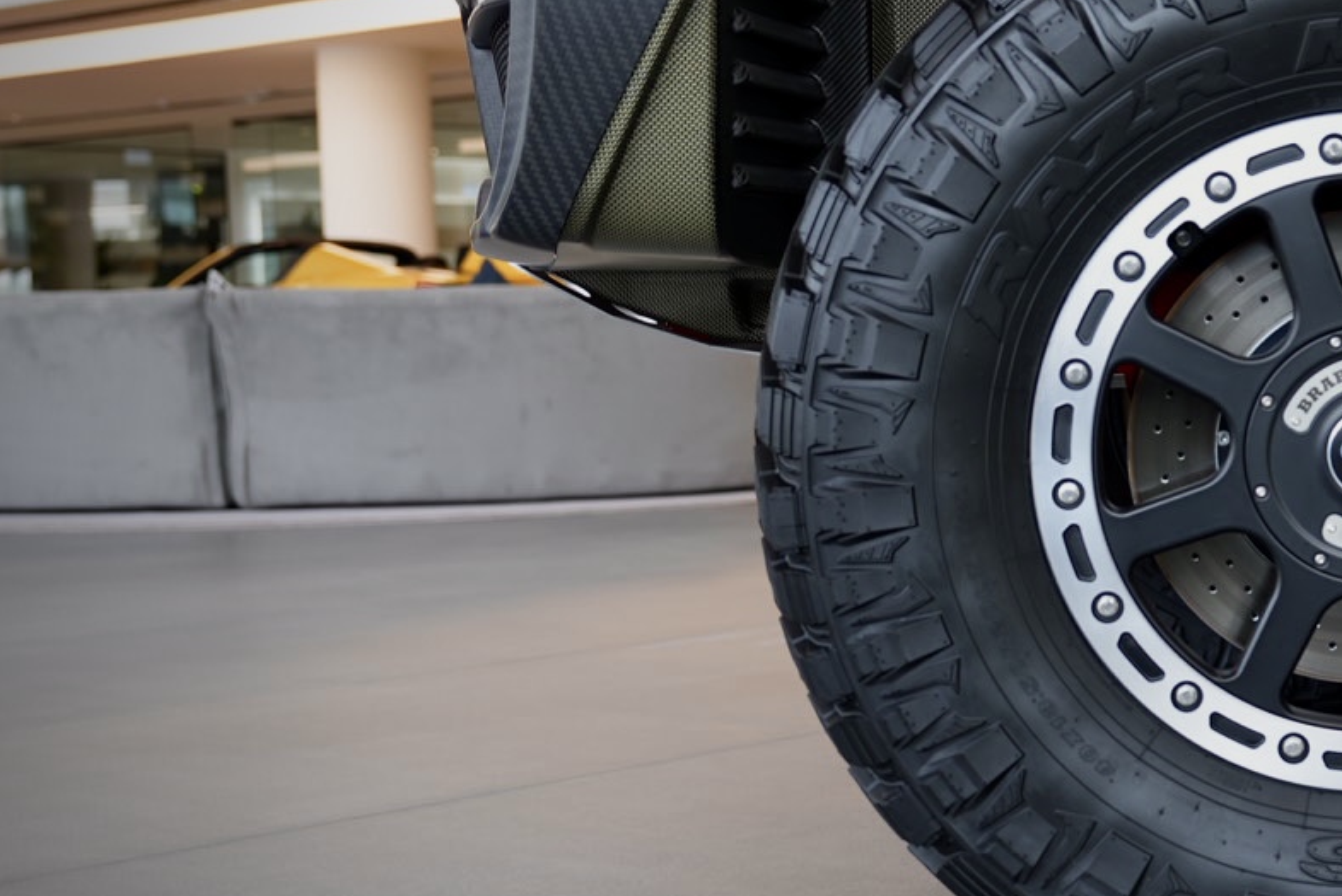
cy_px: 464
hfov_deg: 26.4
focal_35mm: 72
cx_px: 1378
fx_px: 2685
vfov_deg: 18.9
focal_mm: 35
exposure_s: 1/60
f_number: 2.8
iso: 80
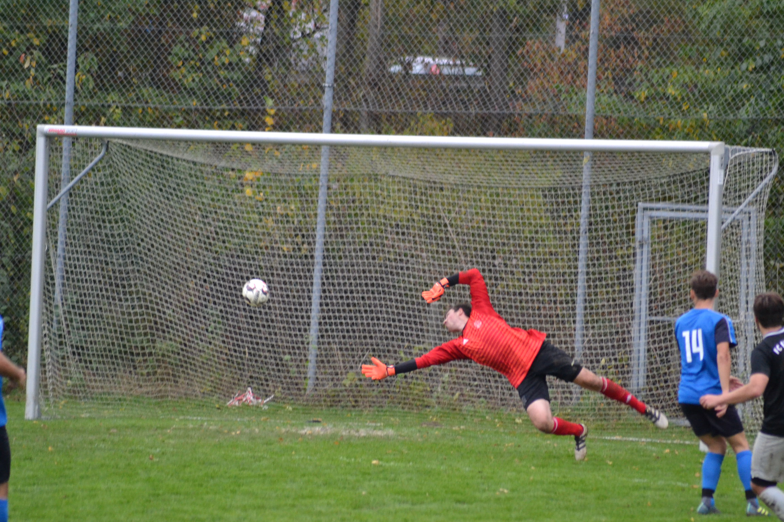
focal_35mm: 345
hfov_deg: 6.0
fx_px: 7513
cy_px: 261
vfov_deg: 4.0
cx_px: 392
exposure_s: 1/500
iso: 2200
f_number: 5
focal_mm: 230
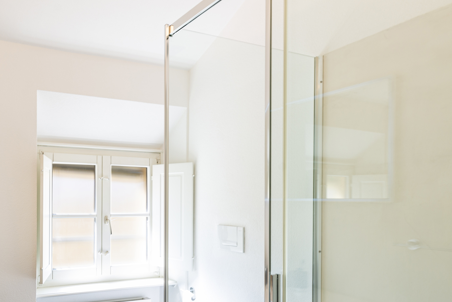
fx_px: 364
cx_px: 120
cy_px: 184
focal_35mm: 29
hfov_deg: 60.6
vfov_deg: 44.7
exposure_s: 1/8
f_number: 8
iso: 100
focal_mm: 14
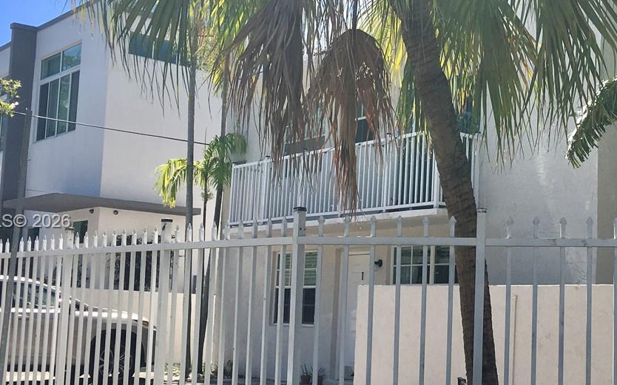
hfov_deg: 34.1
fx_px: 992
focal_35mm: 59
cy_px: 222
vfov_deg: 22.0
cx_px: 432
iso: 25
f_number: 2.2
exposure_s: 1/1241
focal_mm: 4.15
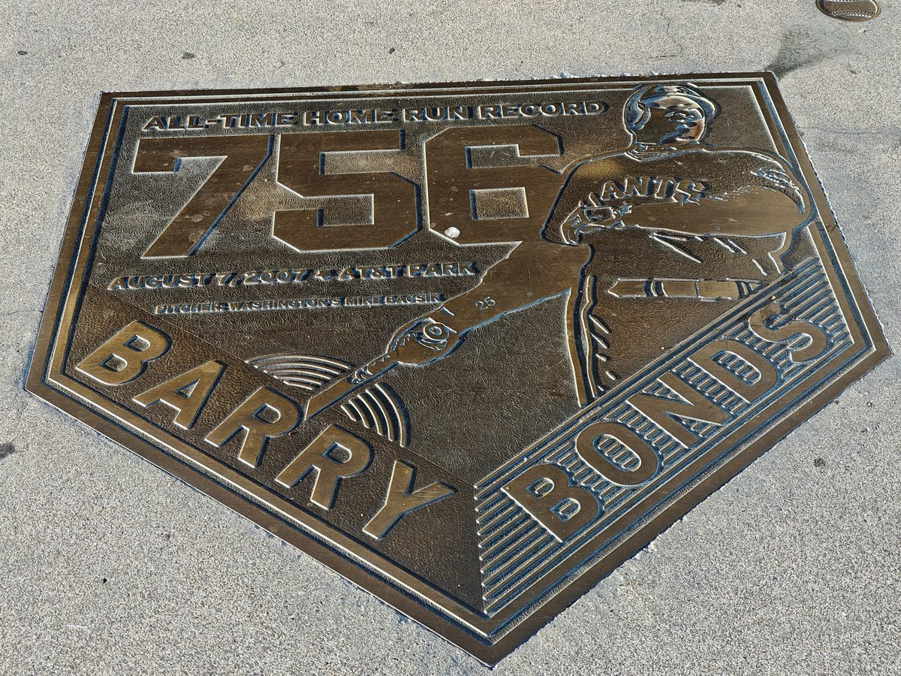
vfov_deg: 30.9
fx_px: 1223
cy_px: 338
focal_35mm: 47
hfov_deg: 40.4
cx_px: 450
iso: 100
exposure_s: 1/200
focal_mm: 7.1
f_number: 2
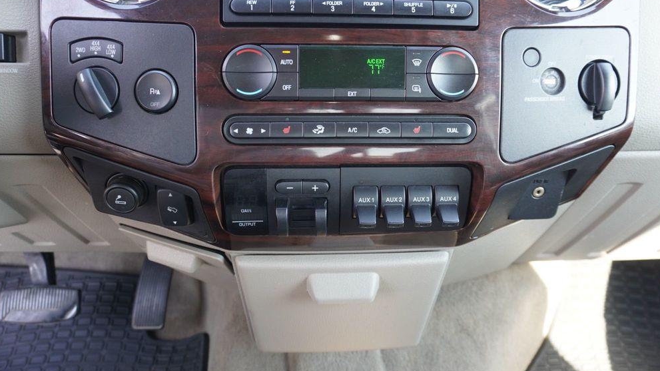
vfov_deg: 44.2
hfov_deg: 71.9
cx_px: 338
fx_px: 455
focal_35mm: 26
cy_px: 155
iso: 400
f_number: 4
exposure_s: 1/60
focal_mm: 16
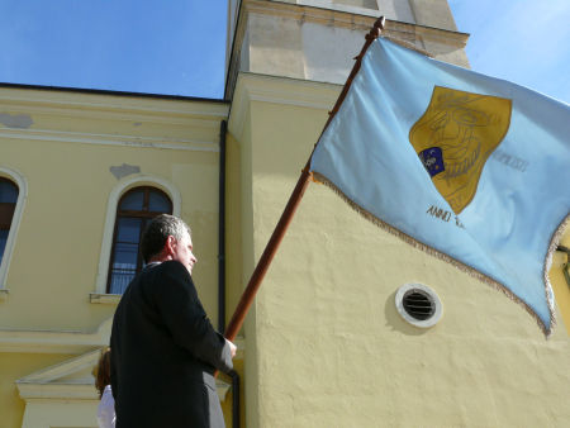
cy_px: 214
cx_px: 285
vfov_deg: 40.7
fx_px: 577
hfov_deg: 52.6
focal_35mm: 35
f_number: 5.6
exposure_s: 1/320
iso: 100
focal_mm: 7.4
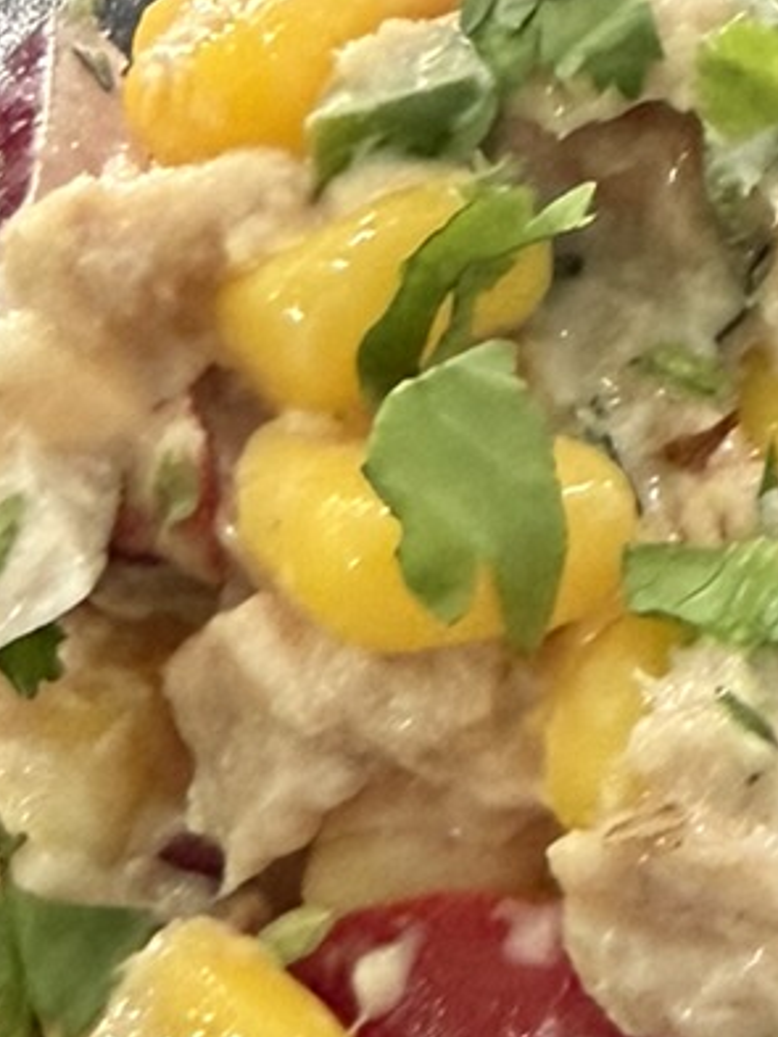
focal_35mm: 125
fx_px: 3744
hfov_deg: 11.6
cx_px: 934
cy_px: 372
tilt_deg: -53.3
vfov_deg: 15.7
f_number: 2.2
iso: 500
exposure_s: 1/50
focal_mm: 2.22
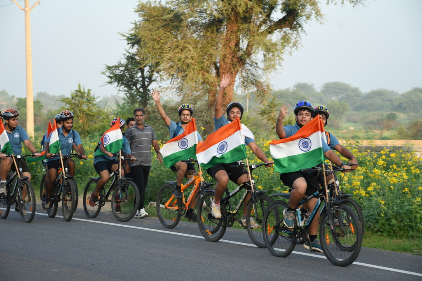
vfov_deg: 11.4
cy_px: 140
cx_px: 211
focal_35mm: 120
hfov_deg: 17.1
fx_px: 1407
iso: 250
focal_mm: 80
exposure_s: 1/160
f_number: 7.1
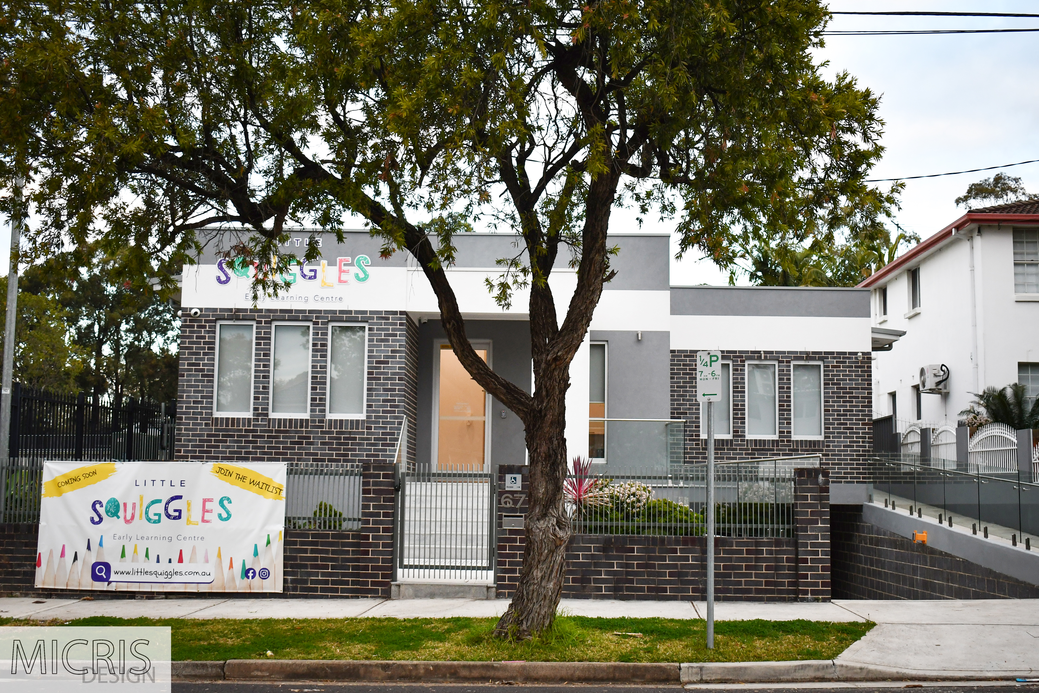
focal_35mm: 40
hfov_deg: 48.5
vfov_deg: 33.4
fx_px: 1154
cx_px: 520
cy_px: 346
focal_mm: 27
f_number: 4
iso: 640
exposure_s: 1/250
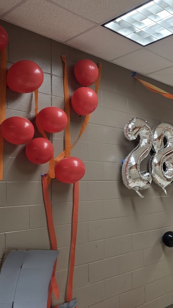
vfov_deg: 50.5
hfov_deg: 28.2
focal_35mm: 40
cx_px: 166
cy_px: 150
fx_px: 326
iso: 100
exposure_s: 1/120
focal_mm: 6.3
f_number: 1.7
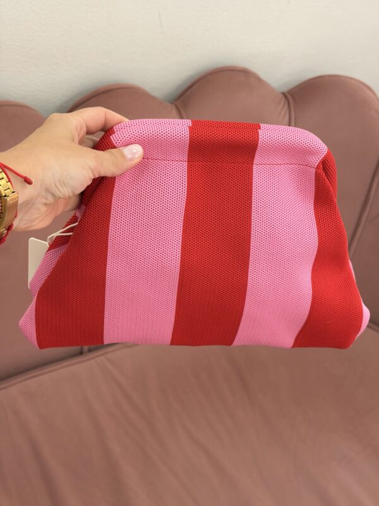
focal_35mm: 52
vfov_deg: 36.8
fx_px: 759
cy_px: 253
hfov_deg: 28.0
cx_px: 190
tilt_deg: -48.1
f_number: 1.6
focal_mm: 5.96
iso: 32
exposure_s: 1/50
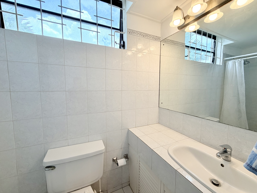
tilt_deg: -5.4
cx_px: 128
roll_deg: +0.1
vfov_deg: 85.7
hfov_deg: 102.1
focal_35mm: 14
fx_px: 104
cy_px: 96
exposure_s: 1/100
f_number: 2.2
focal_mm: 2.22
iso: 40
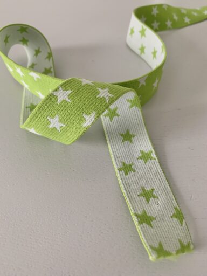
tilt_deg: -49.7
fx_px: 207
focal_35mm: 26
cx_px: 104
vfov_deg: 67.3
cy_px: 138
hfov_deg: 53.1
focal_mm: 4.25
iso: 250
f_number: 1.8
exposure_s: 1/60
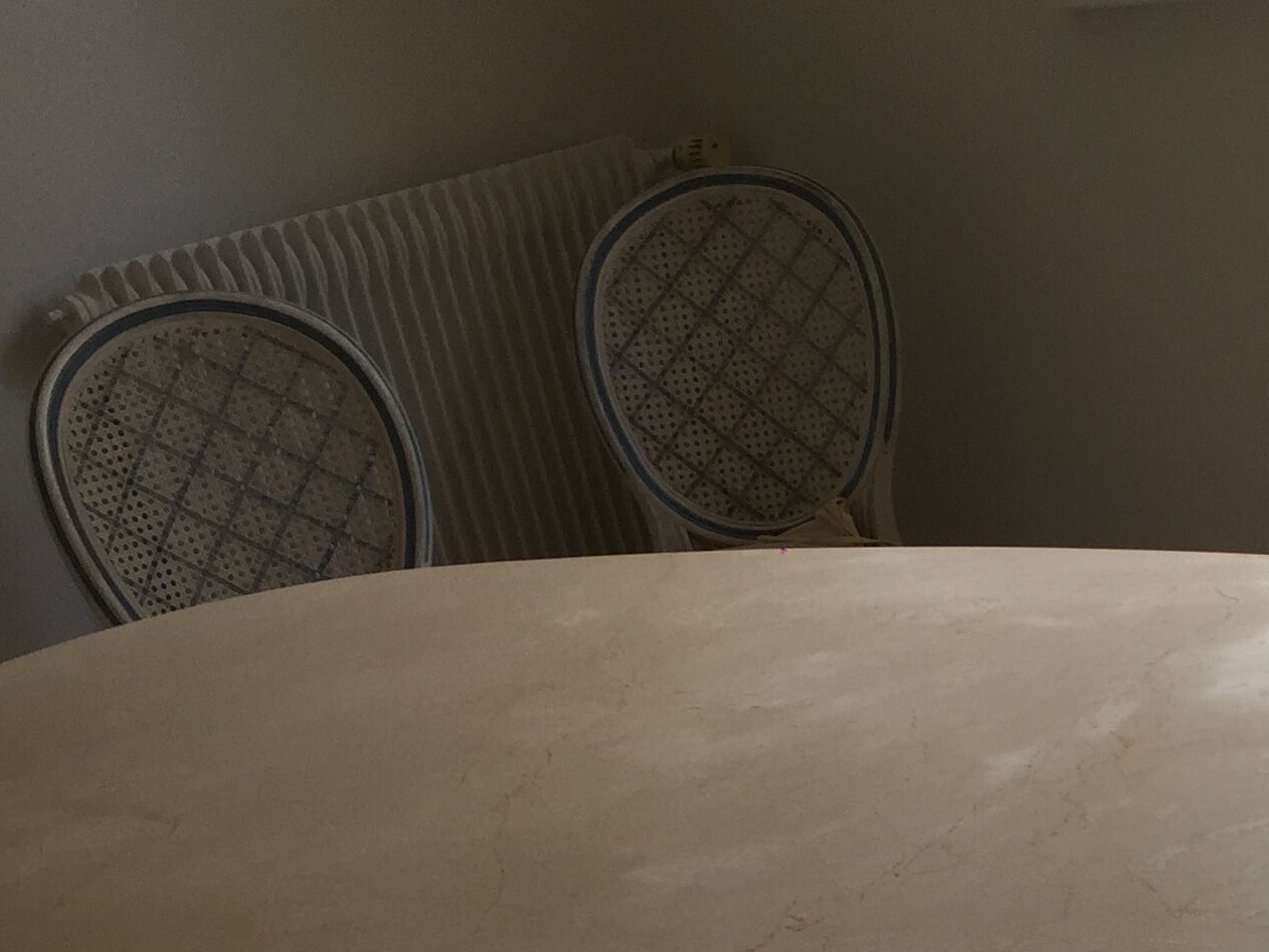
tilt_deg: -25.0
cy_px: 1110
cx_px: 1230
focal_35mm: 75
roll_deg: +11.0
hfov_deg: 24.9
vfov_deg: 18.7
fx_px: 2750
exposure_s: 1/50
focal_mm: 4.15
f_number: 2.2
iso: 32
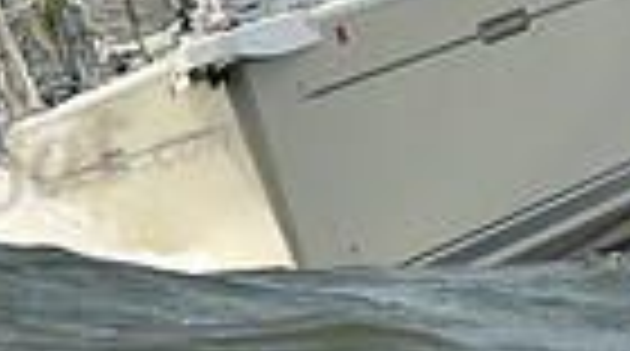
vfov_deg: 1.4
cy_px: -101
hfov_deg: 2.5
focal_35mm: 871
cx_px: 486
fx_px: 14517
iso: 250
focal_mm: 200
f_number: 9
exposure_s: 1/800
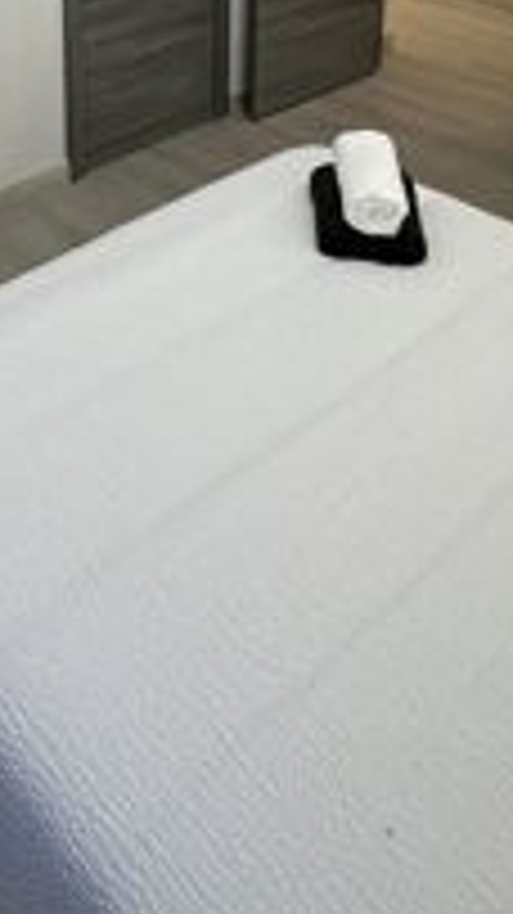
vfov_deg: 40.6
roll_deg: +0.3
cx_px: 94
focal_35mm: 40
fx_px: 969
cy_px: -95
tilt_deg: -12.6
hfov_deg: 28.9
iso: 160
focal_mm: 2.22
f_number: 2.2
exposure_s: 1/100
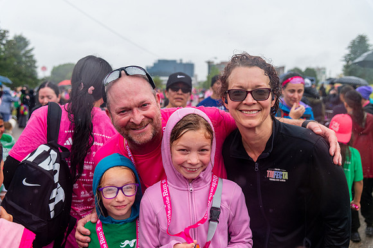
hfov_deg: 50.7
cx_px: 186
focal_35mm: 38
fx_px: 393
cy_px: 124
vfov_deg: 35.0
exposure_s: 1/1600
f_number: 4
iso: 1600
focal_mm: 38
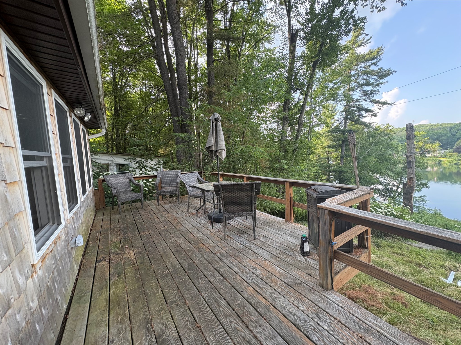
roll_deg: +3.5
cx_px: 230
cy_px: 172
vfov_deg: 85.7
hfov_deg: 102.1
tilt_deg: -3.8
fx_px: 186
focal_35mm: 14
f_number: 2.2
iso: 80
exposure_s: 1/140
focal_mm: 2.22
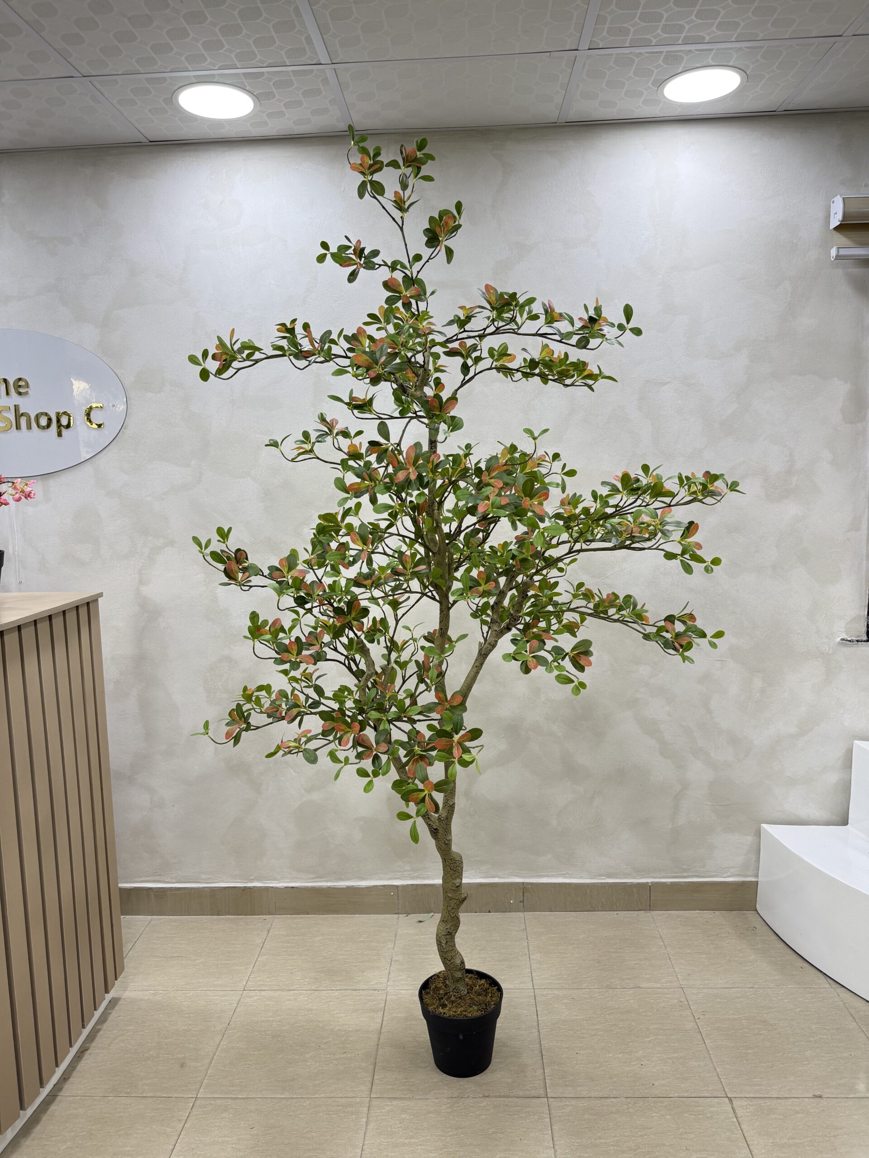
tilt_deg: -6.3
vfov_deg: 71.6
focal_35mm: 24
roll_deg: +1.6
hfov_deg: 56.8
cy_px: 579
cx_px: 434
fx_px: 803
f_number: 1.78
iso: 100
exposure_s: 1/100
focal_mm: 6.76
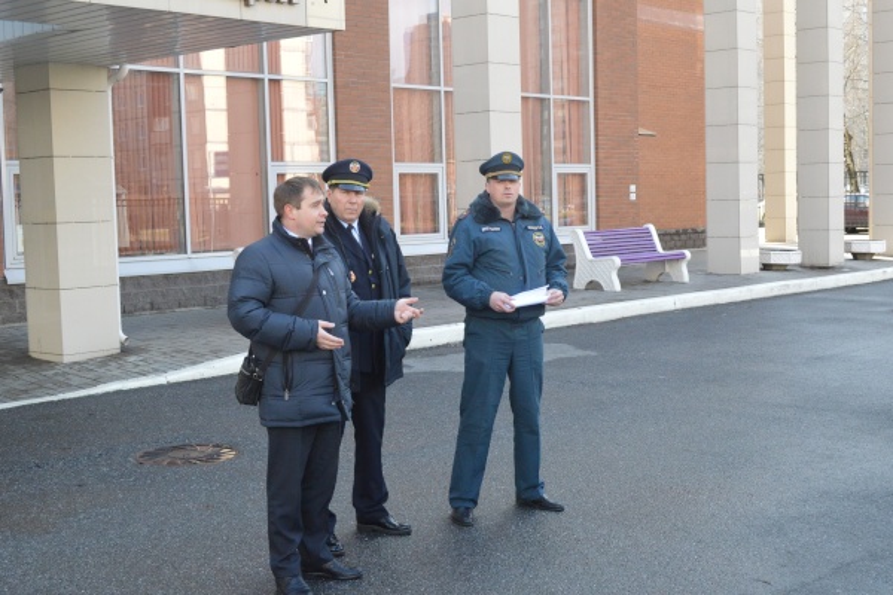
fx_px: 1191
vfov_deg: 28.1
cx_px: 446
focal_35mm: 48
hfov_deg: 41.1
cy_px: 298
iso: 1600
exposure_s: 1/320
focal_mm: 32
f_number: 9
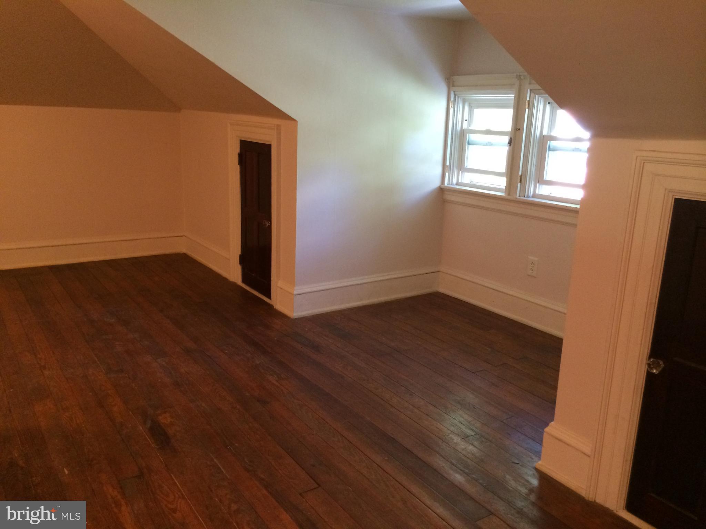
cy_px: 264
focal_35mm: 30
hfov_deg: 60.0
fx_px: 612
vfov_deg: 46.8
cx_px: 353
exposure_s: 1/30
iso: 250
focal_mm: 4.12
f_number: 2.2
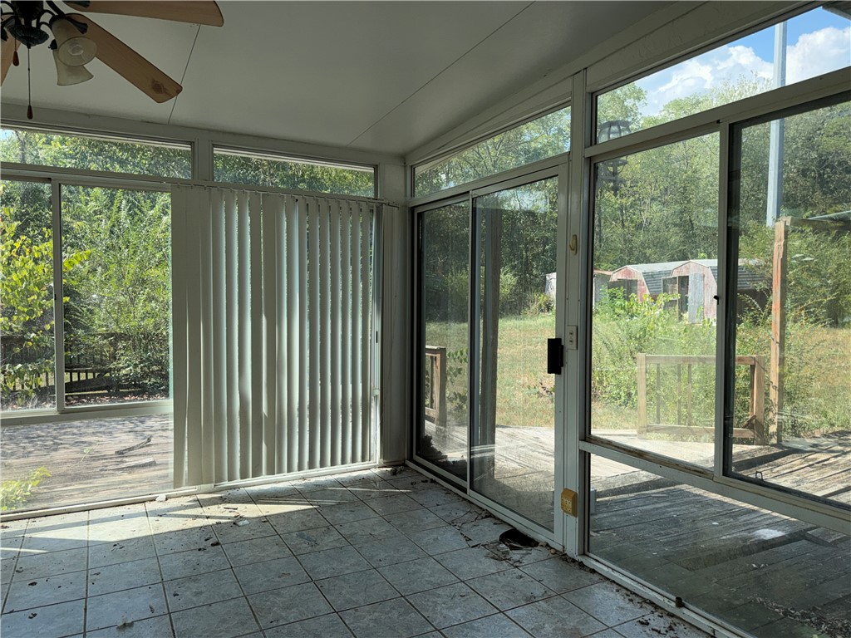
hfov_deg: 71.6
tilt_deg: -2.6
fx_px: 590
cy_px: 319
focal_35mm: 24
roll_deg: +0.0
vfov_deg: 56.8
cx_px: 426
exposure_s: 1/1192
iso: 100
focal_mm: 6.76
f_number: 1.78
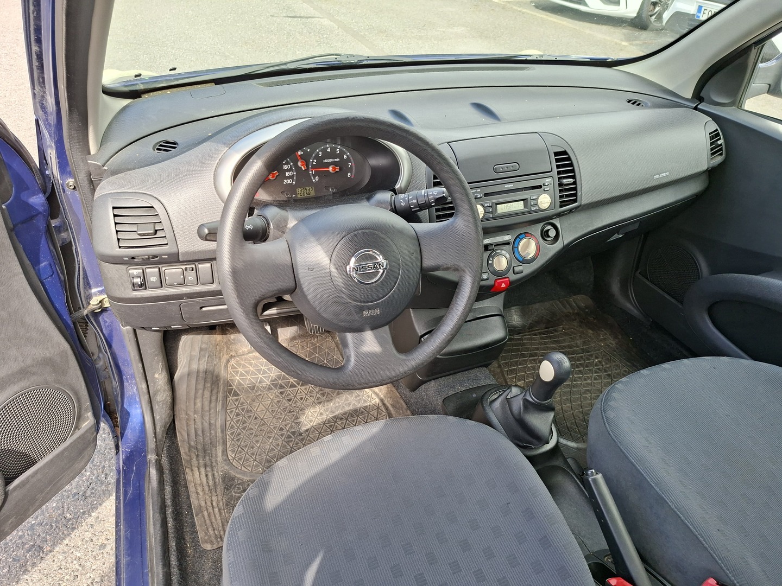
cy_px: 293
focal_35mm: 23
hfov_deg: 73.9
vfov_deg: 58.9
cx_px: 391
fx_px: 520
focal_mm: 5.54
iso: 50
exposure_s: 1/242
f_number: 1.8
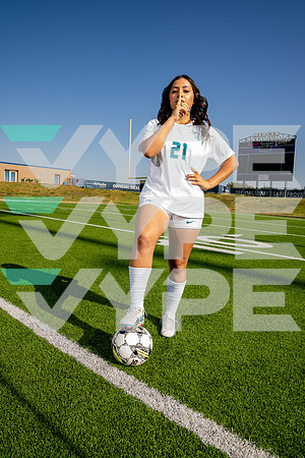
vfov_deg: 73.7
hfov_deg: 53.1
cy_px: 229
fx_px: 305
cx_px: 152
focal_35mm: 24
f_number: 7.1
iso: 50
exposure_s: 1/125
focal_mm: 24
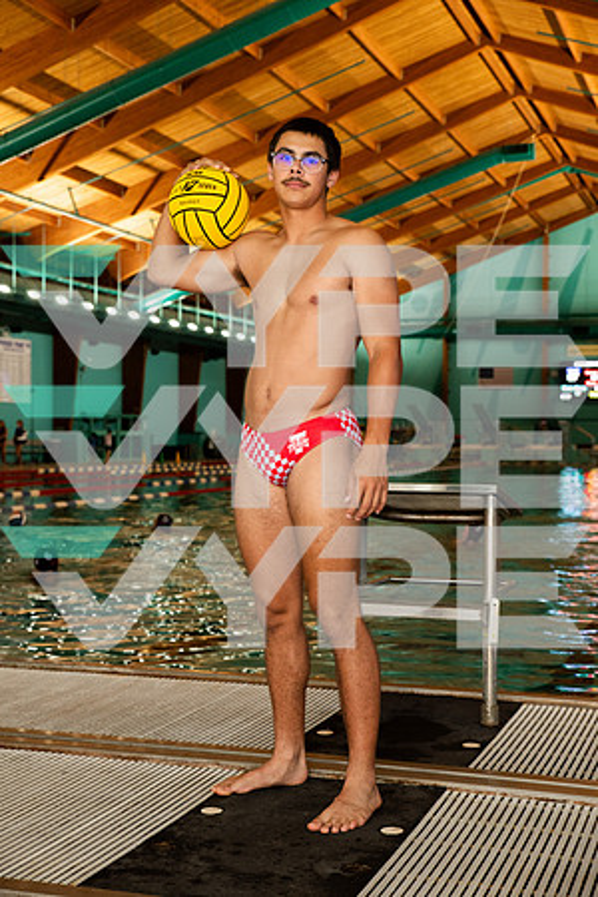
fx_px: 1370
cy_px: 448
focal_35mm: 55
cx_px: 299
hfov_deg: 24.6
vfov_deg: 36.2
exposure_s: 1/200
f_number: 5
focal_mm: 55
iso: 800
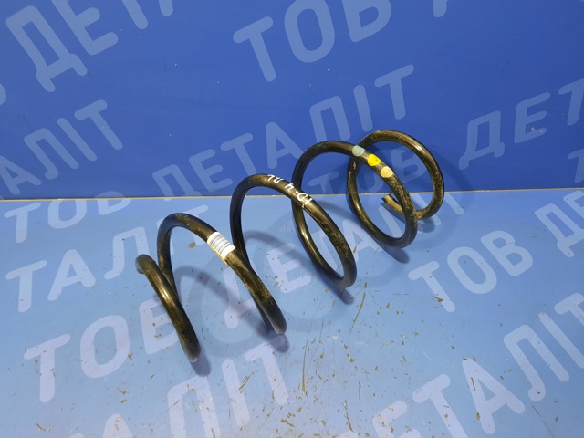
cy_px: 219
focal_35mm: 25
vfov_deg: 54.9
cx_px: 292
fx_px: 422
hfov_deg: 69.4
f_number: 2
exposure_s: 1/25
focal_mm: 4.6
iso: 400
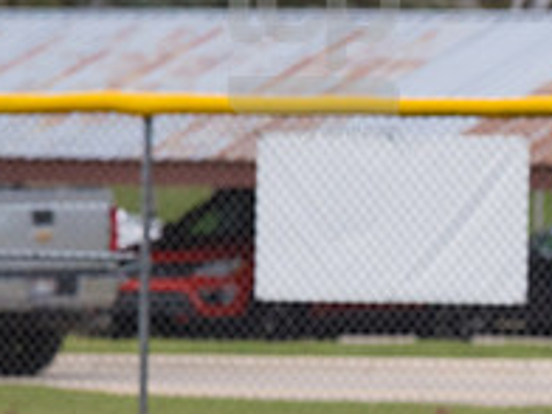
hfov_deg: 2.3
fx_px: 13570
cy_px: 428
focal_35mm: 851
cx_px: 713
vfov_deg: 1.7
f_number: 5.6
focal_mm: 200
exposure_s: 1/1600
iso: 640
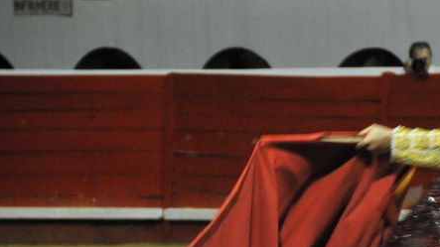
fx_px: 4447
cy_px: 273
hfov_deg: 5.6
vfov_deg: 3.2
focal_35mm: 381
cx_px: 507
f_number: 5.3
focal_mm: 105
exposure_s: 1/90
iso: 1600
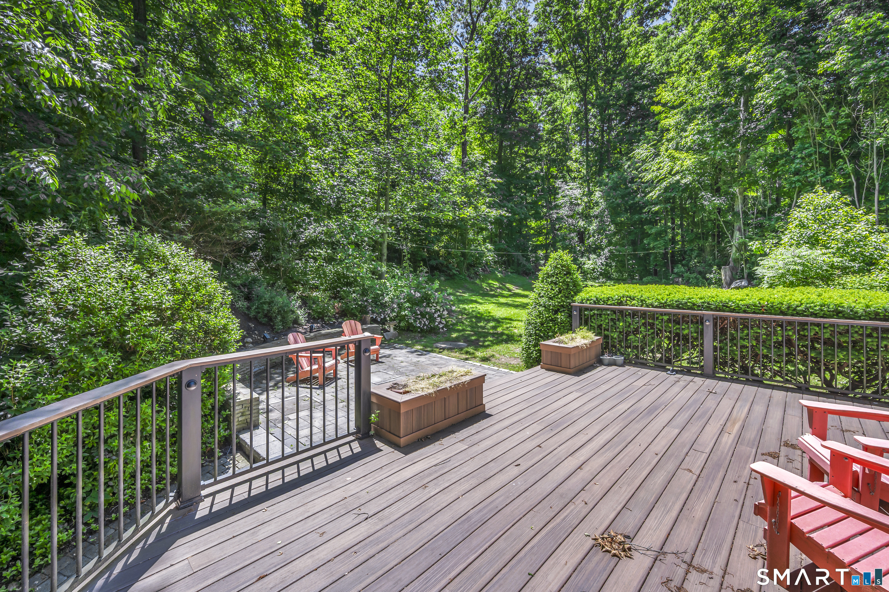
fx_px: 345
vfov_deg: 81.1
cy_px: 296
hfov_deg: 104.3
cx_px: 444
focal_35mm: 14
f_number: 7.1
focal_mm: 14
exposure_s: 1/800
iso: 320
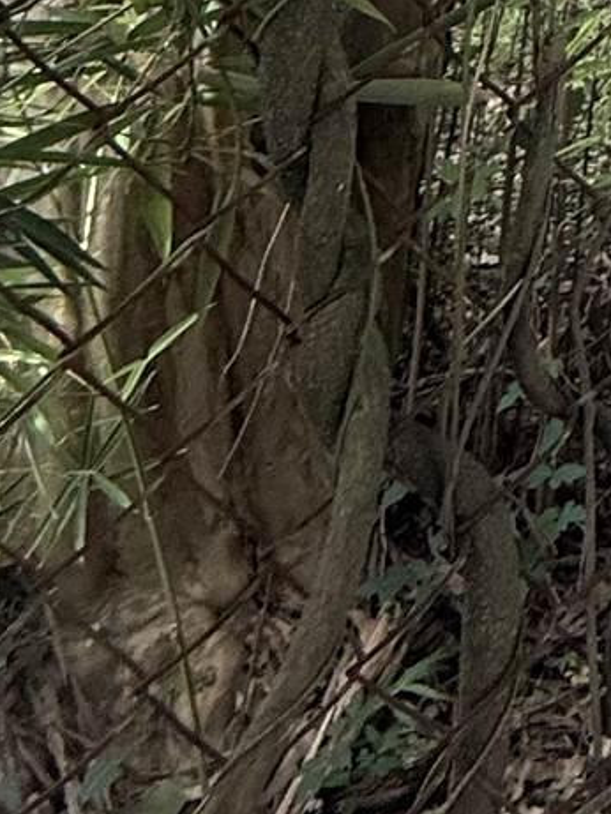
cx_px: 1236
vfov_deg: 21.6
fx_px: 1647
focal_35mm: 70
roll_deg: -5.8
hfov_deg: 16.1
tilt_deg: +6.1
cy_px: -512
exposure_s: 1/99
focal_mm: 2.22
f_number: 2.2
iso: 100
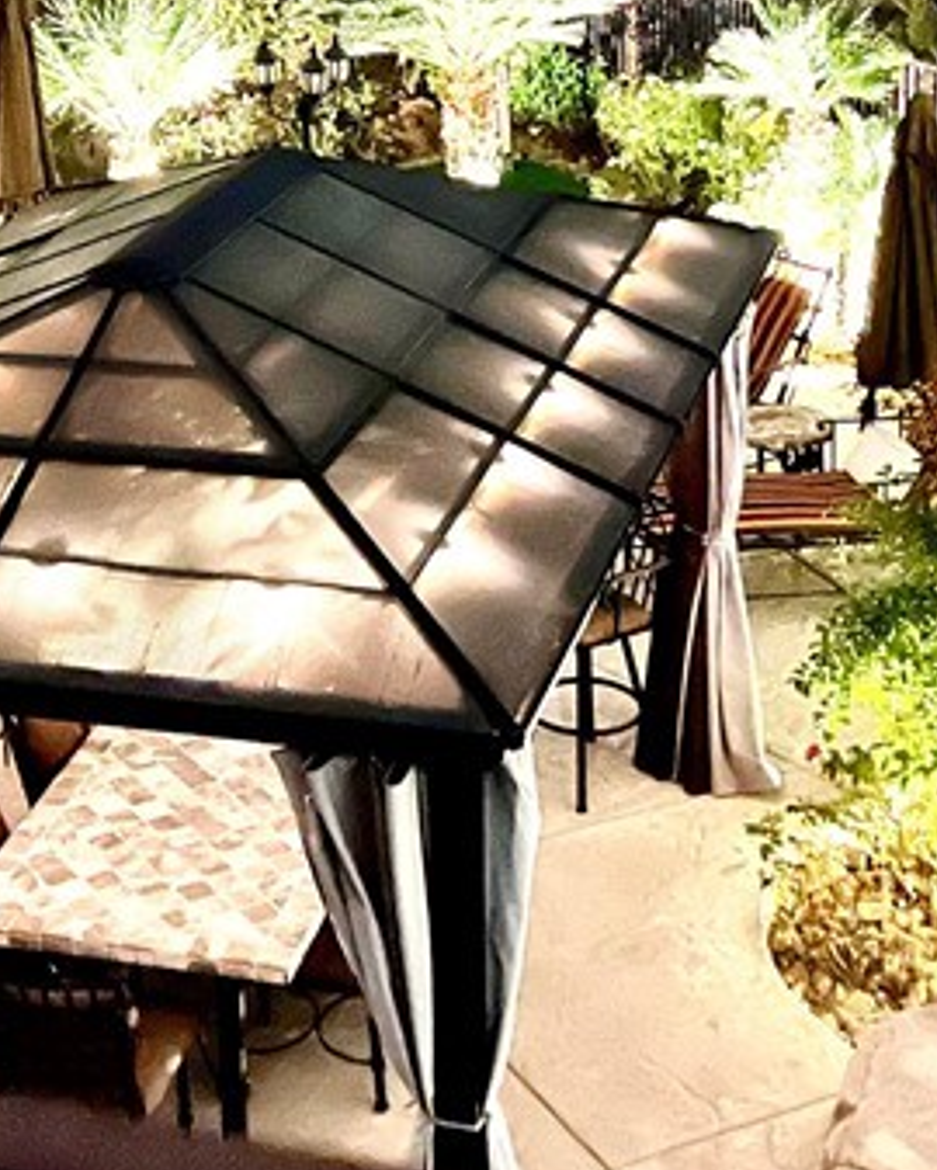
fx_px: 2667
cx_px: 323
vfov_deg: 24.0
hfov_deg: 19.9
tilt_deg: -11.2
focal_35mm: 77
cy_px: 90
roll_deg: +2.4
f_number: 1.5
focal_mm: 5.7
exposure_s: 1/5
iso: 2000
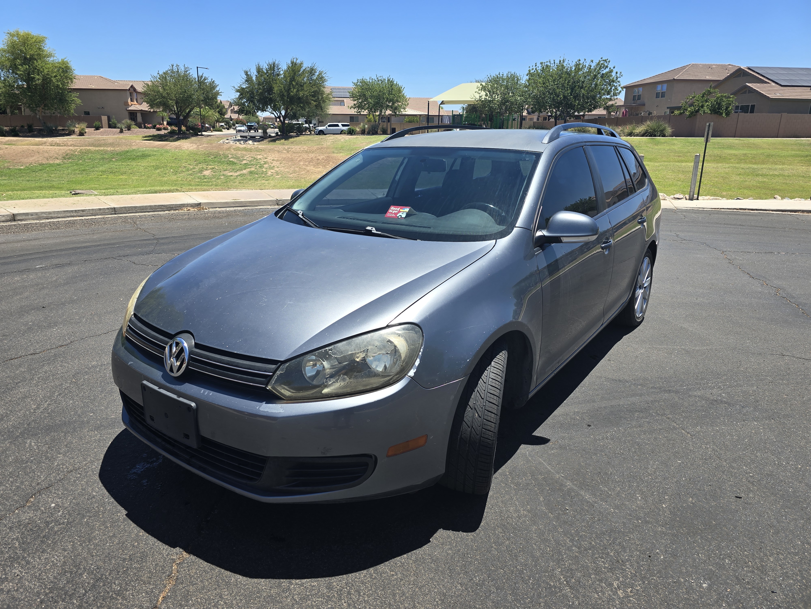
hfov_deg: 73.9
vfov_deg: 58.9
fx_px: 539
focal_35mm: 23
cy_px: 304
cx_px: 406
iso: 12
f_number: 1.7
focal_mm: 6.3
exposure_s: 1/565
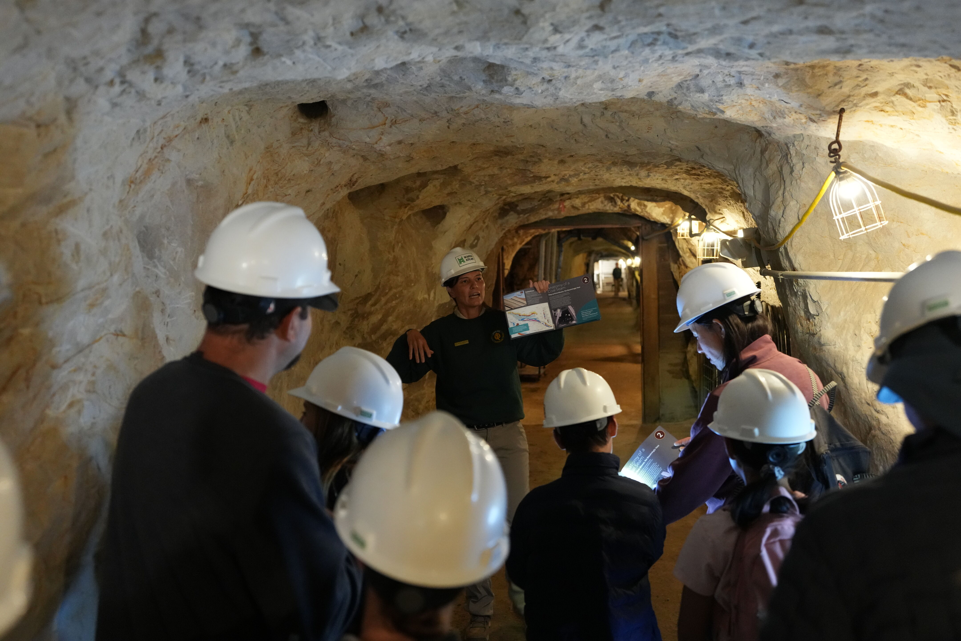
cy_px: 320
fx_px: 934
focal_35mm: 35
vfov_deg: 37.9
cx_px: 480
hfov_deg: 54.4
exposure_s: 1/40
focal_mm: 35
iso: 5000
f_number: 2.8
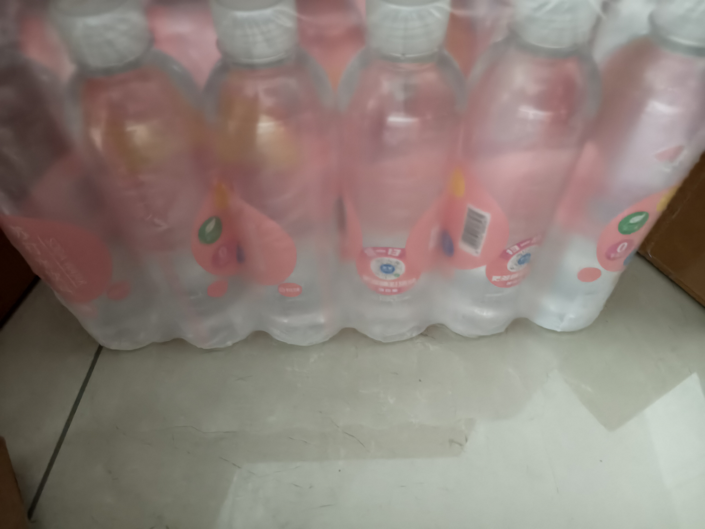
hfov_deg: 73.9
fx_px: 468
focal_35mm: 23
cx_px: 352
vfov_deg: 58.9
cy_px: 264
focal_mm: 5.6
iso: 3202
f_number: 1.57
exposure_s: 1/14.3
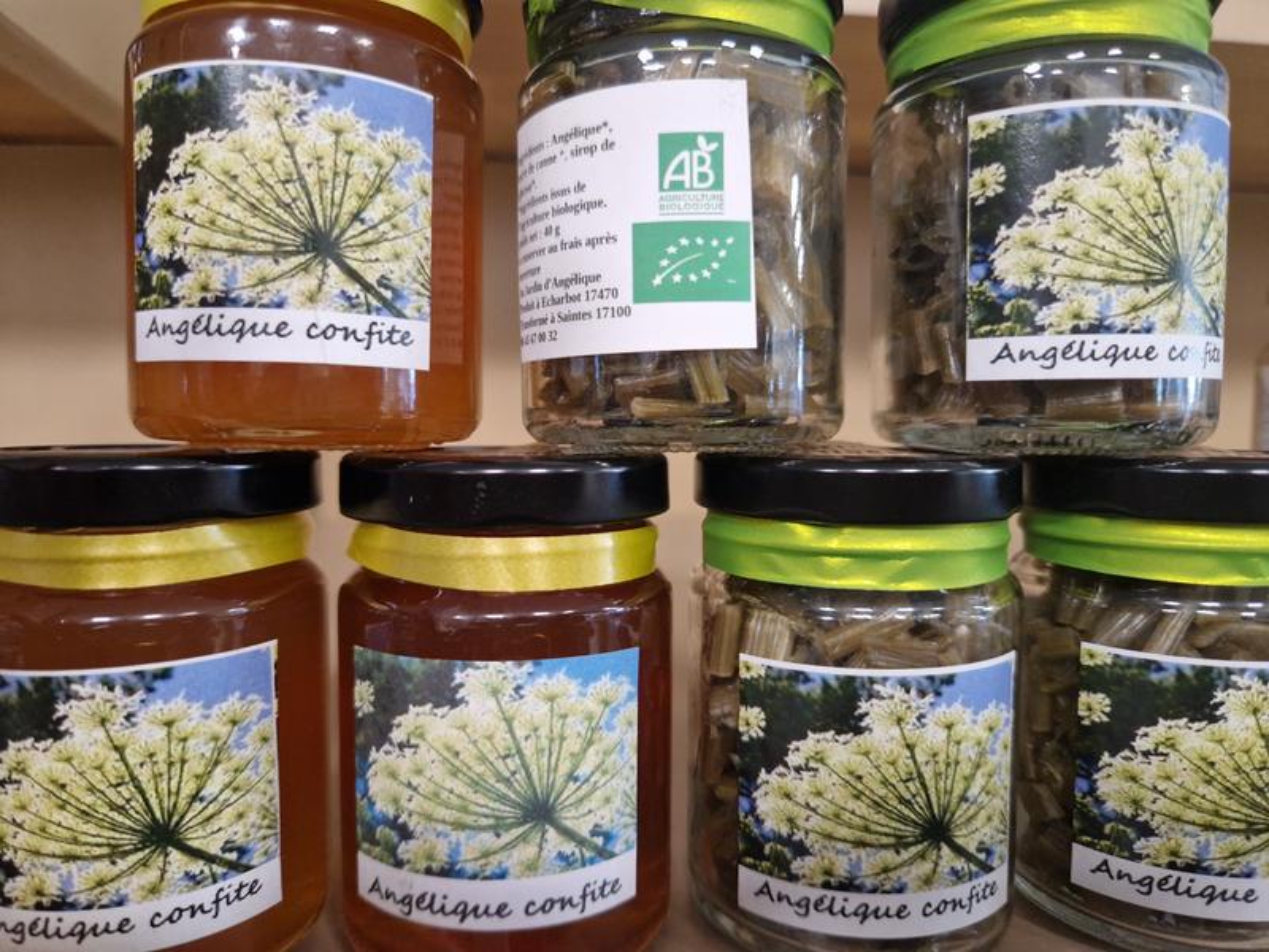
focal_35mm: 23
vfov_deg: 58.9
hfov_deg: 73.9
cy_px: 476
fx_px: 843
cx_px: 634
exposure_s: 1/100
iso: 100
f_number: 1.8
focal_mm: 5.4
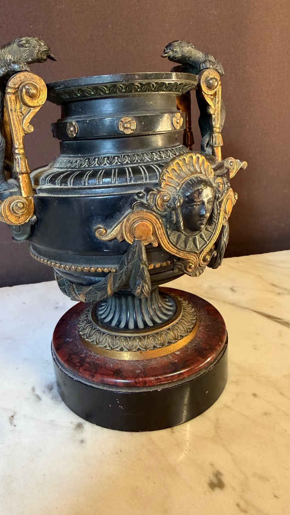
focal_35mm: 27
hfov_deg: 42.7
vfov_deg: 69.8
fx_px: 369
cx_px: 116
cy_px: 252
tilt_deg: -17.4
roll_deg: +4.3
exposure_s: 1/50
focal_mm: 2.22
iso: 400
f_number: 2.2
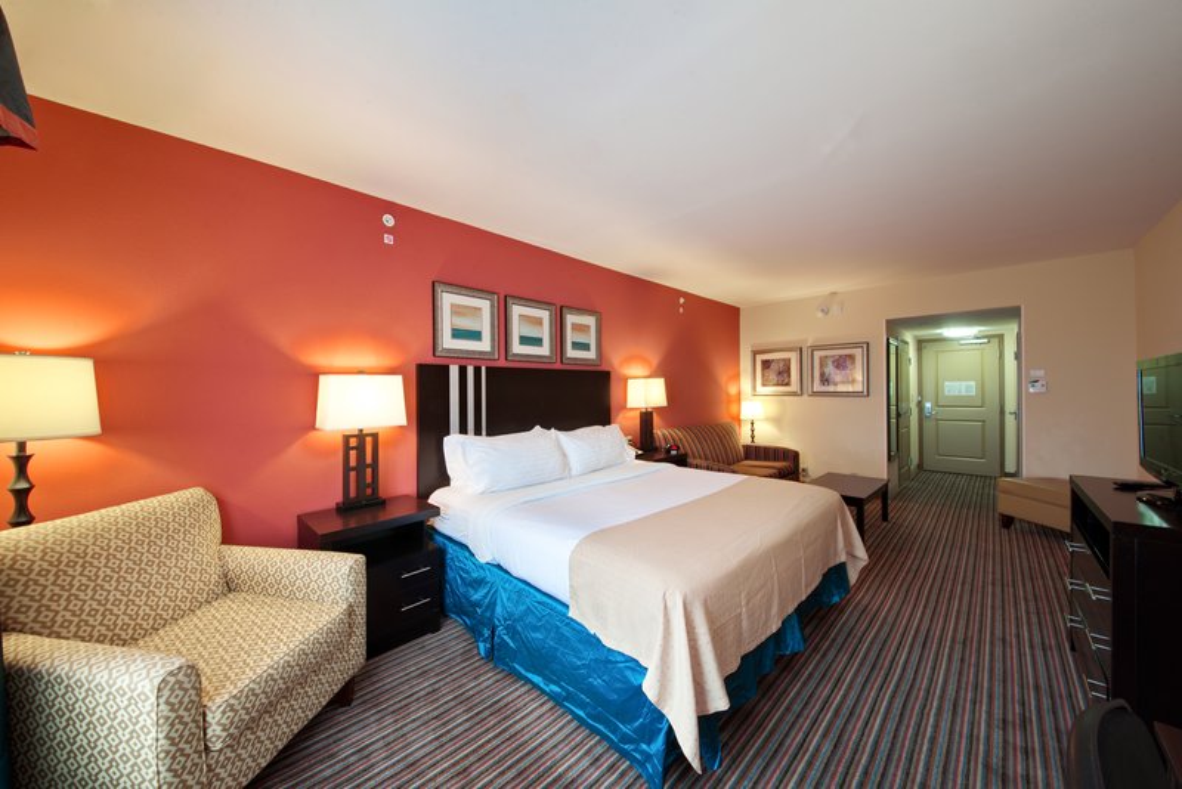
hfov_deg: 112.6
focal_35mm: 12
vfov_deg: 90.1
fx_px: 394
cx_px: 591
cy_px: 394
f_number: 16
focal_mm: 12
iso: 100
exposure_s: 1.3
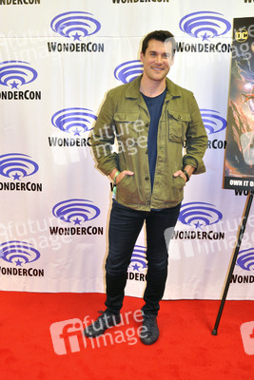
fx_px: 381
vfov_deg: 53.1
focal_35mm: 36
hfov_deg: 36.9
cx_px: 127
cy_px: 190
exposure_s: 1/60
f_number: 4.5
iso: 1000
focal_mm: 24
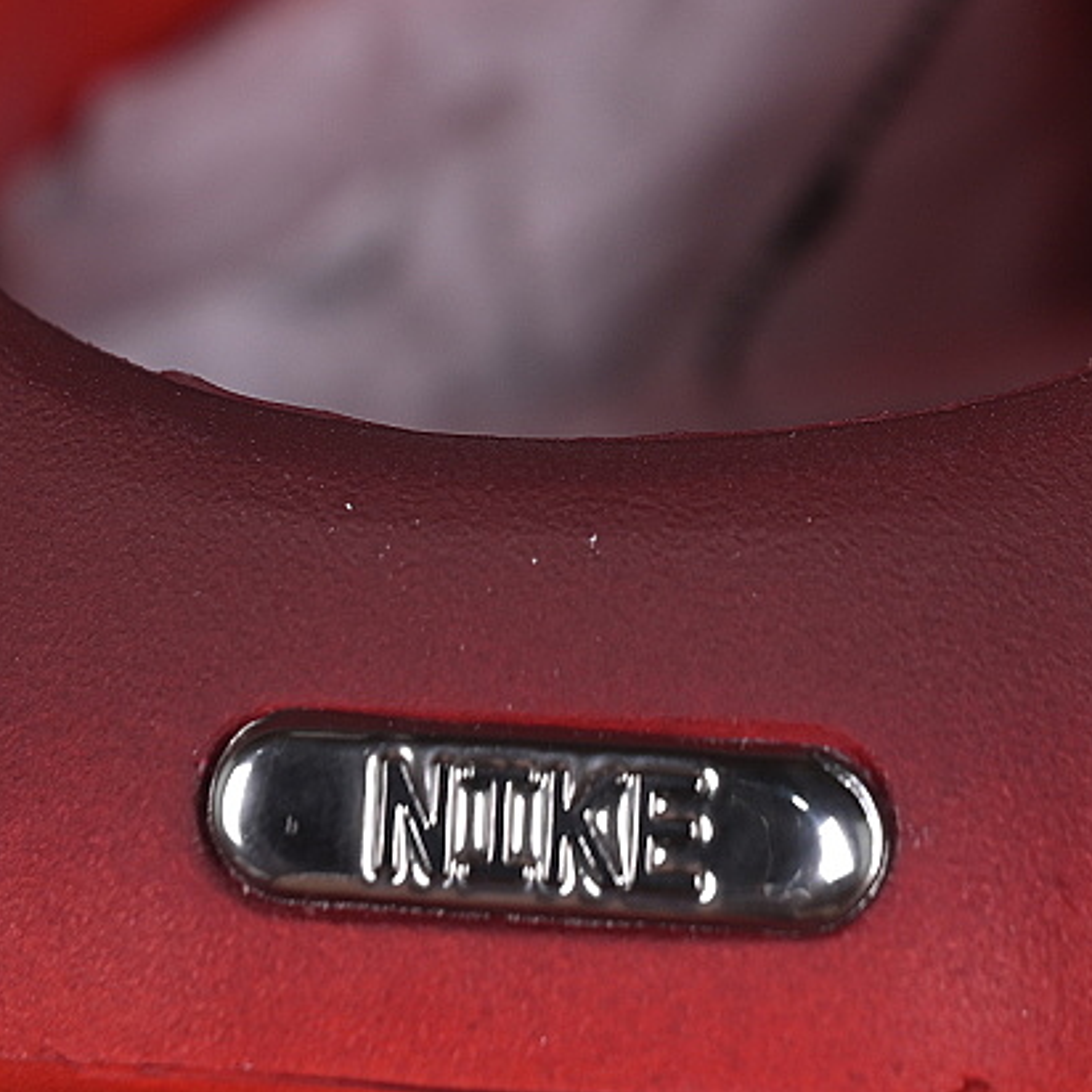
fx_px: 5960
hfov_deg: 10.5
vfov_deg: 10.4
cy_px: 183
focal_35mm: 167
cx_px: 692
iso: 160
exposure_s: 1/80
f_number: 7.1
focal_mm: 50
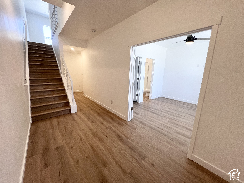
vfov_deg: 89.9
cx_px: 122
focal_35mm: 13
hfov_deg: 106.2
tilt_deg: -12.7
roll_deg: -1.8
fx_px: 92
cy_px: 92
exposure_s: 1/120
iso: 80
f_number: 1.8
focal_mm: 1.57
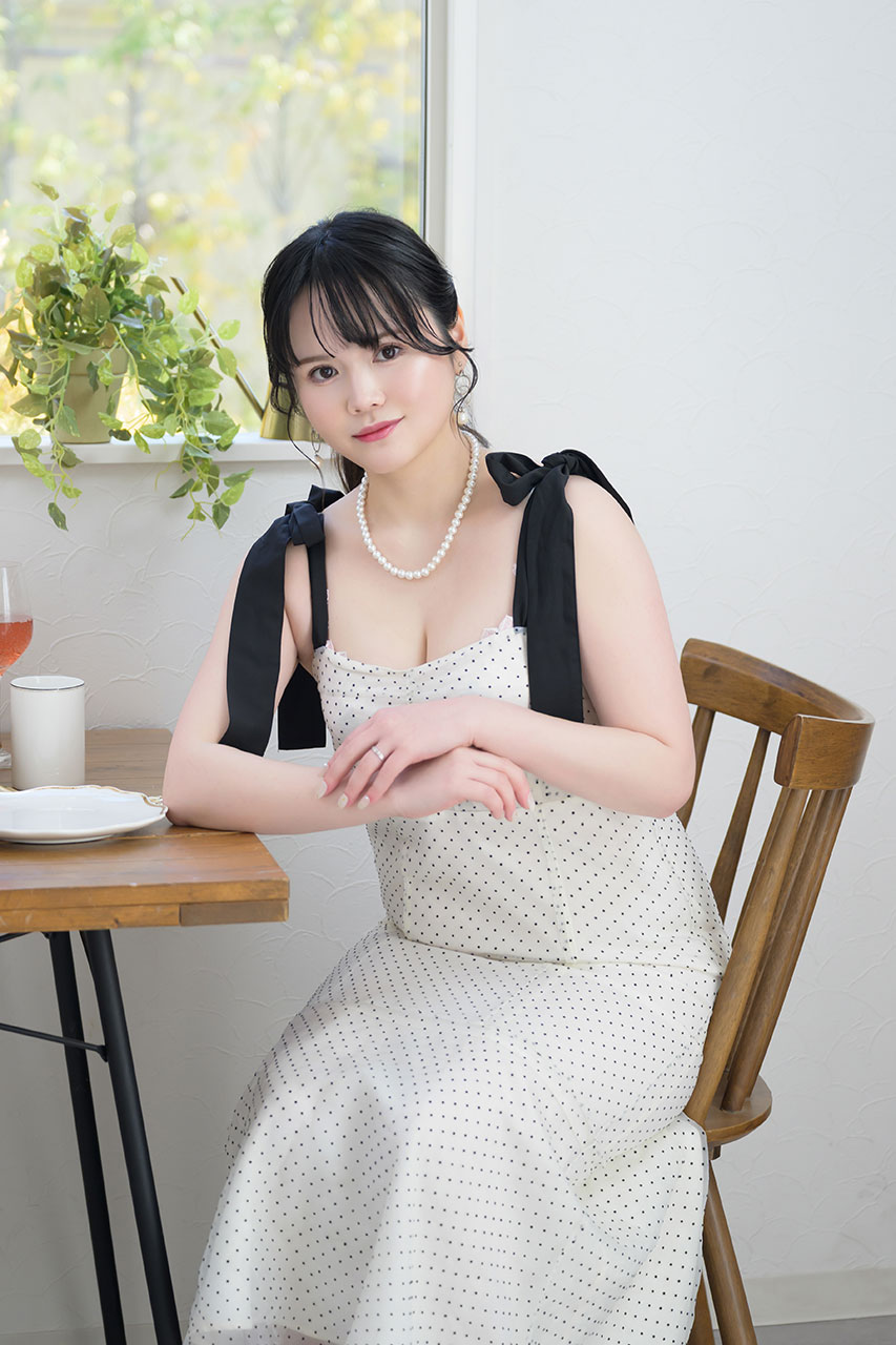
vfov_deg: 24.2
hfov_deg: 16.3
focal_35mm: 84
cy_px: 672
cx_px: 448
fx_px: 3137
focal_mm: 56
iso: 500
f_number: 2.8
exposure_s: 1/200
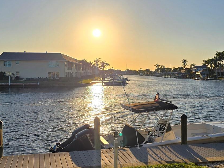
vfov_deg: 32.9
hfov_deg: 42.9
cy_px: 88
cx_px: 109
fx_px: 285
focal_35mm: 44
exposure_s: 1/3446
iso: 12
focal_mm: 6.3
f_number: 1.7
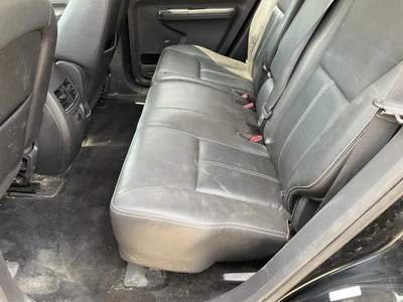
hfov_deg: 61.7
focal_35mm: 29
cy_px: 151
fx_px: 338
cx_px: 202
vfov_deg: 48.2
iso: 64
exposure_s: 1/77
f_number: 1.8
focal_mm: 3
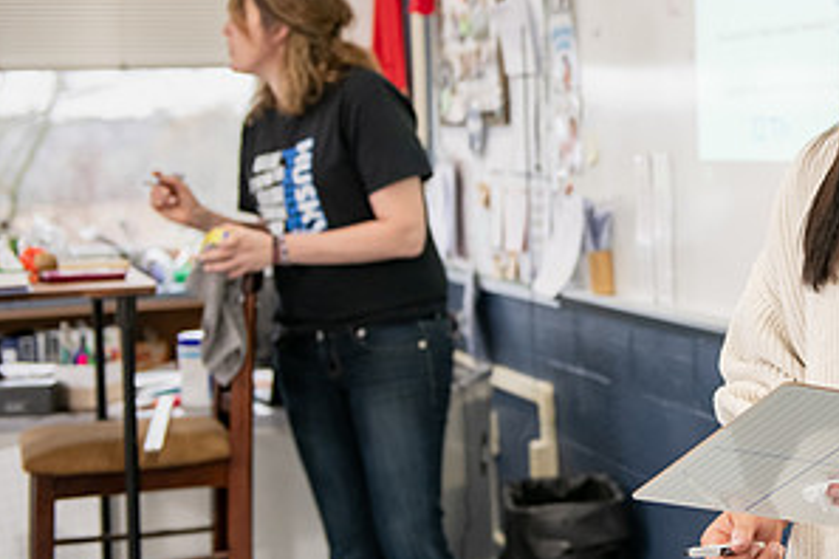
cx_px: 763
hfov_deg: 24.0
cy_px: 176
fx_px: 1911
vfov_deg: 16.6
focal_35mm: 82
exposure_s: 1/200
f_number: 3.2
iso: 1600
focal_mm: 42
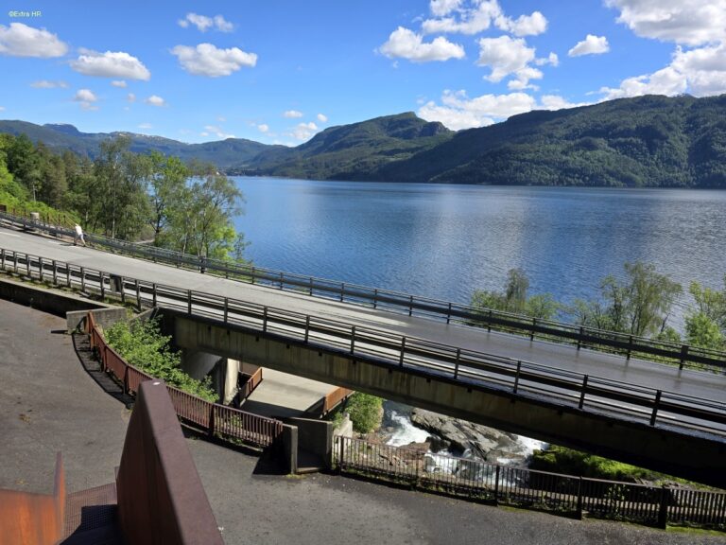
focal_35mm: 23
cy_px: 272
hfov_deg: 73.9
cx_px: 363
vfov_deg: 58.9
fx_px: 482
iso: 12
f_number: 1.7
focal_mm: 6.3
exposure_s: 1/701
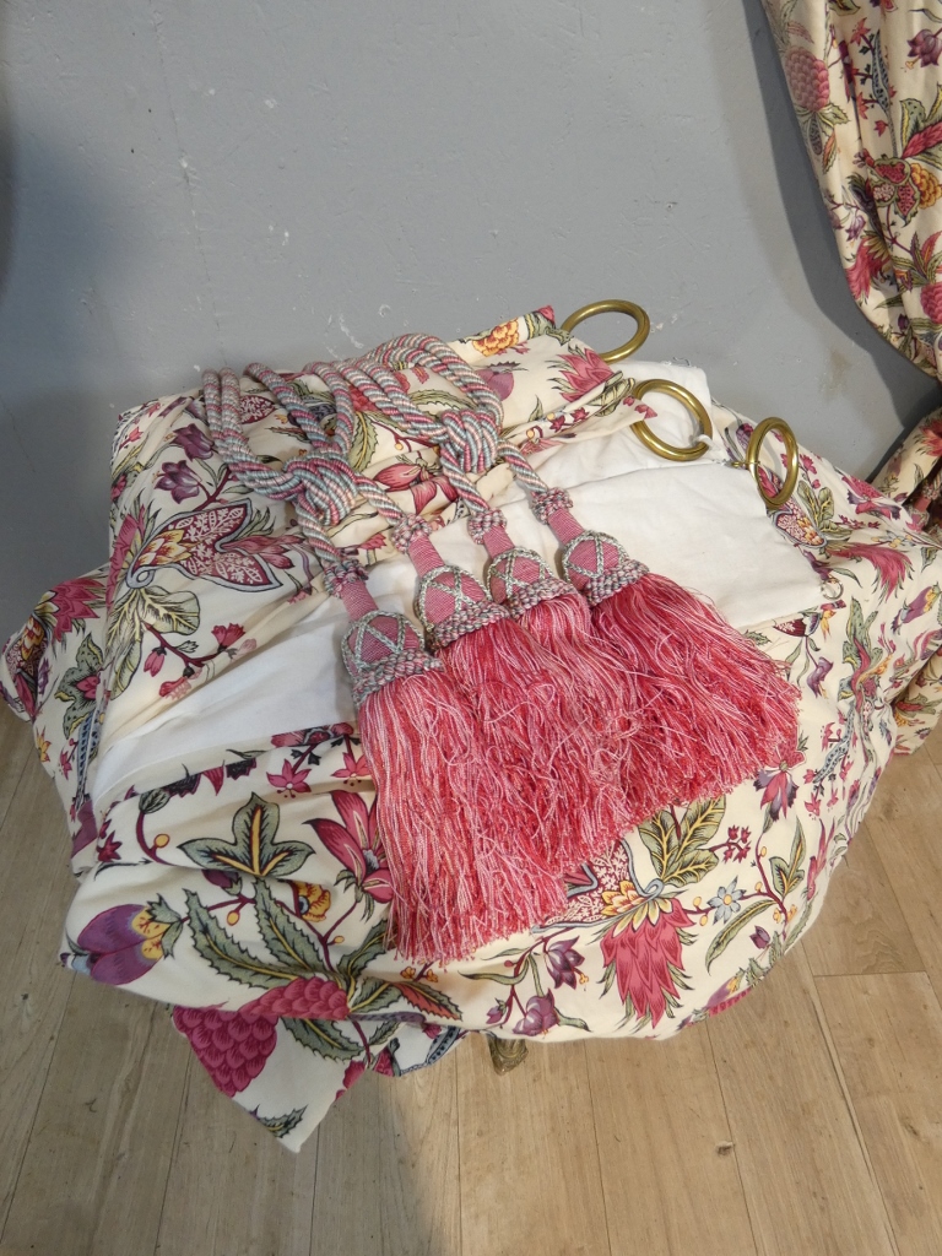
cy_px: 628
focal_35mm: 20
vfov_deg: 81.7
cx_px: 471
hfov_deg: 66.0
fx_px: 726
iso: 250
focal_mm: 3.6
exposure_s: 1/60
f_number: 2.8
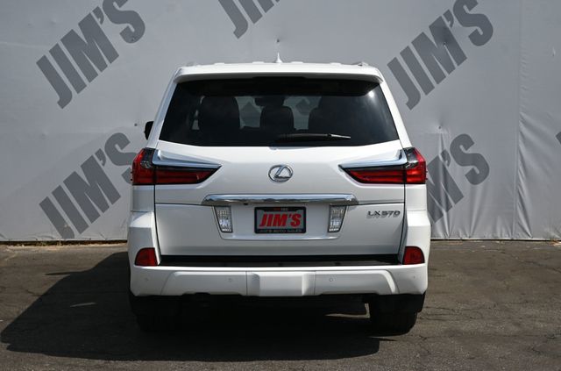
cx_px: 280
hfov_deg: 32.7
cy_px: 186
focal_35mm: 62
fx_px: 956
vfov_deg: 22.0
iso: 100
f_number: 6.3
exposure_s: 1/320
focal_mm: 41
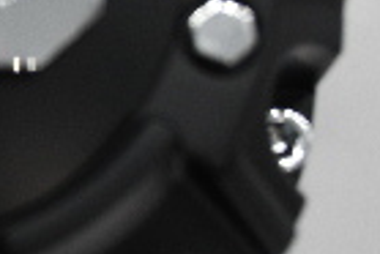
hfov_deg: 9.7
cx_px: -180
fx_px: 2187
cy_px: 61
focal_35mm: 207
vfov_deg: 6.6
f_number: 5.6
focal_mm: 30
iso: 250
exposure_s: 1/250
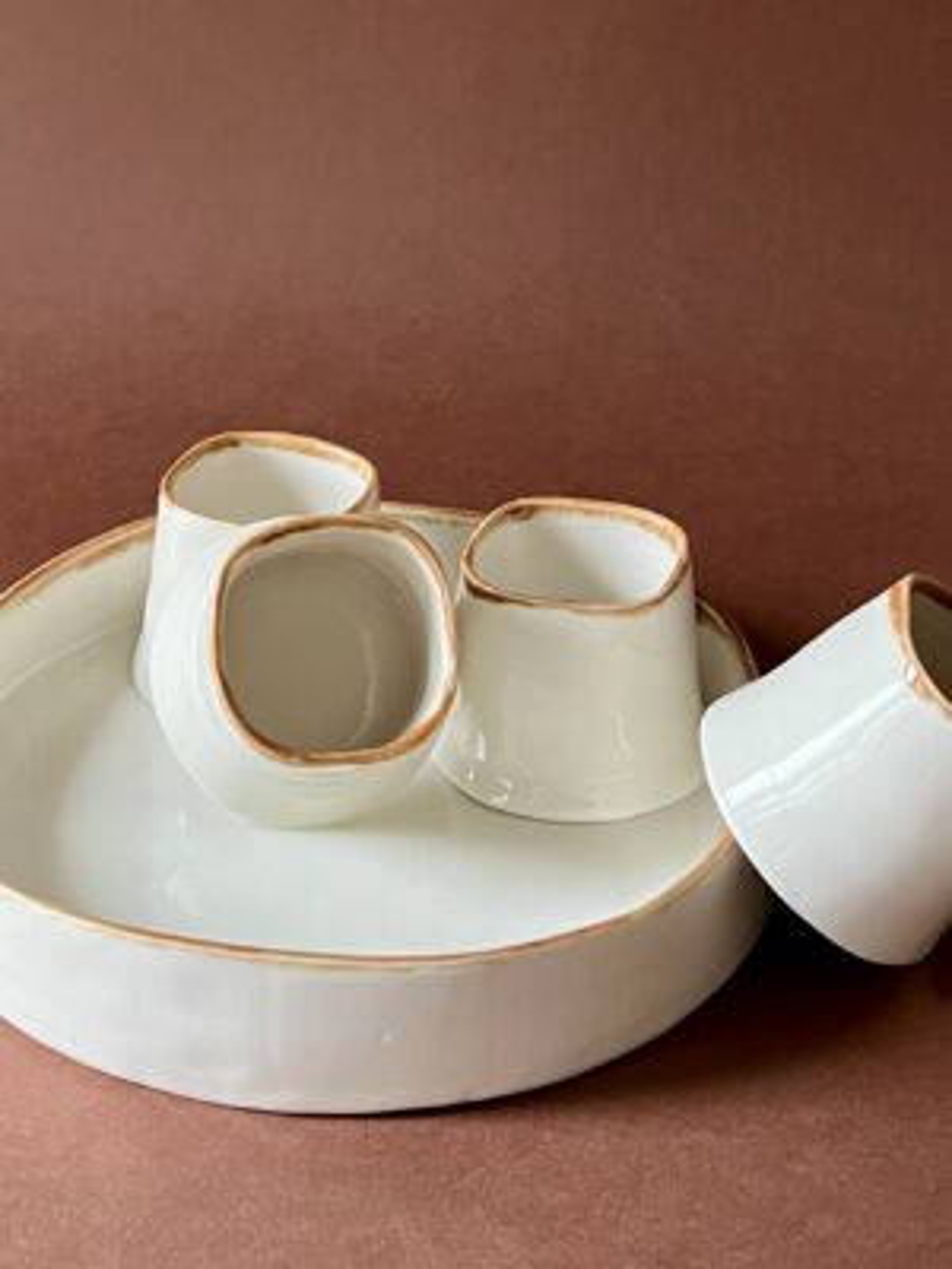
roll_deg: -1.9
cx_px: 476
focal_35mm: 26
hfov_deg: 53.1
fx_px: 953
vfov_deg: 67.3
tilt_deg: -21.9
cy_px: 634
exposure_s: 1/41
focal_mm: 5.1
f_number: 1.6
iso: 500
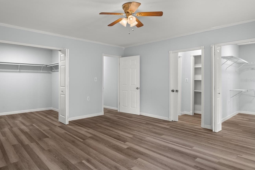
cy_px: 80
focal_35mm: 21
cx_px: 101
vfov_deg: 59.4
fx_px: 149
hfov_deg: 80.2
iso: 320
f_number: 8
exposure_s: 3.2
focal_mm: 17
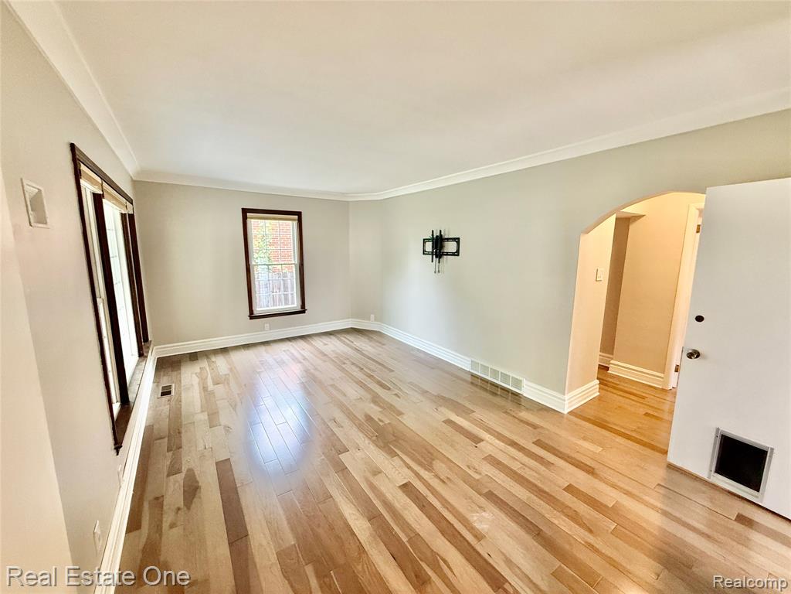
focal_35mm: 14
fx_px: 320
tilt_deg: -9.5
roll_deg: +0.0
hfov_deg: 102.1
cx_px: 396
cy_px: 297
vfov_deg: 85.7
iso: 250
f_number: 2.2
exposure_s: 1/120
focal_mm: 2.22
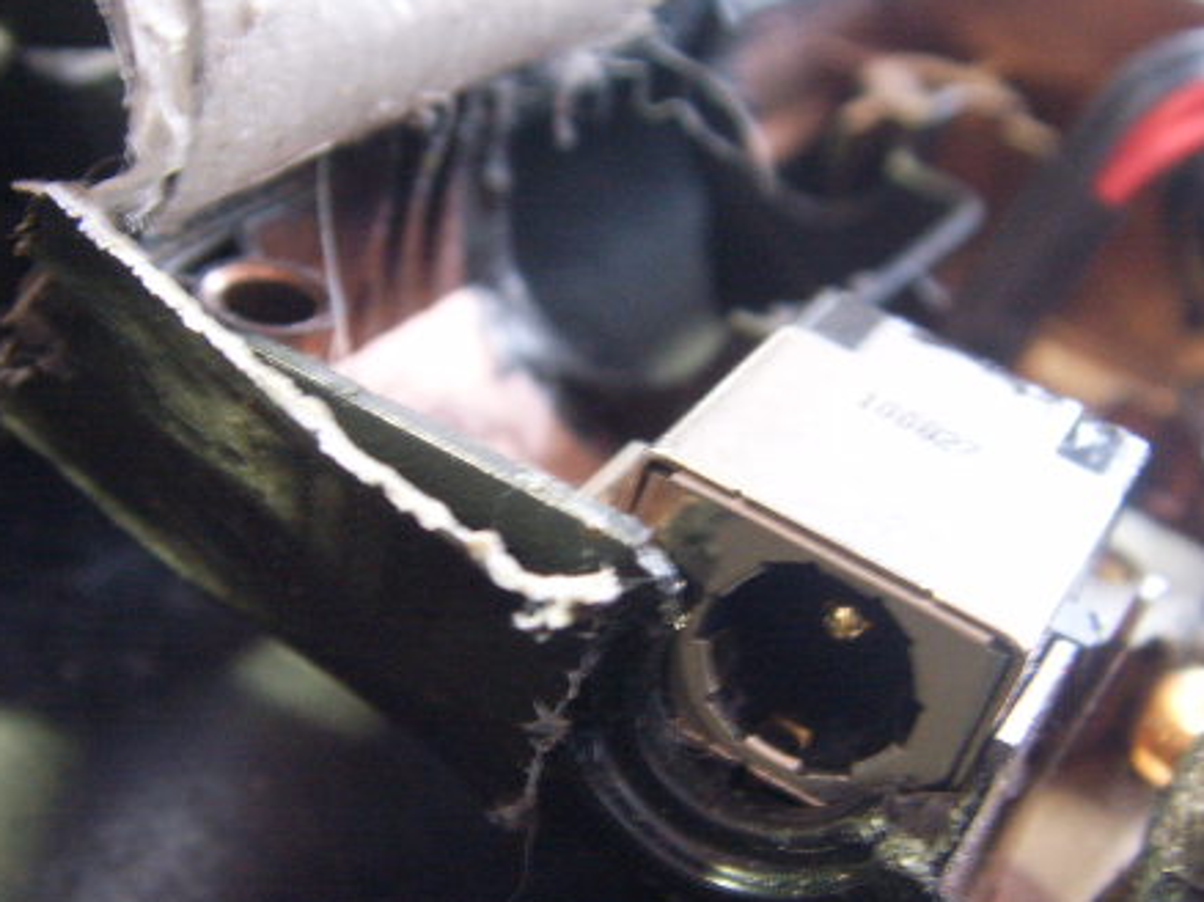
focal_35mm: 57
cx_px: 599
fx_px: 1981
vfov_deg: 25.6
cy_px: 542
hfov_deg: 33.8
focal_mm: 6.6
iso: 152
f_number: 3.5
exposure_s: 1/3
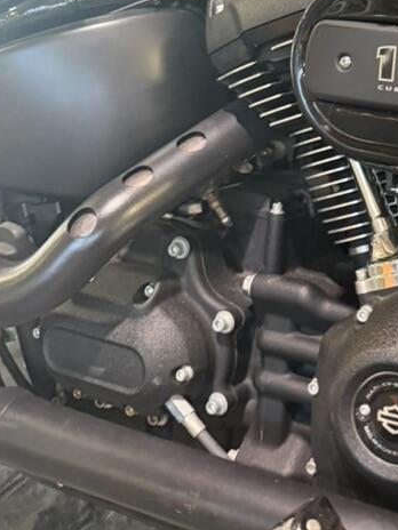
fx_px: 812
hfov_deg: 25.7
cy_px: 93
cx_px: 429
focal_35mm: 53
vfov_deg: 34.8
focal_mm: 6.76
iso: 250
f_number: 1.78
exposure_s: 1/60
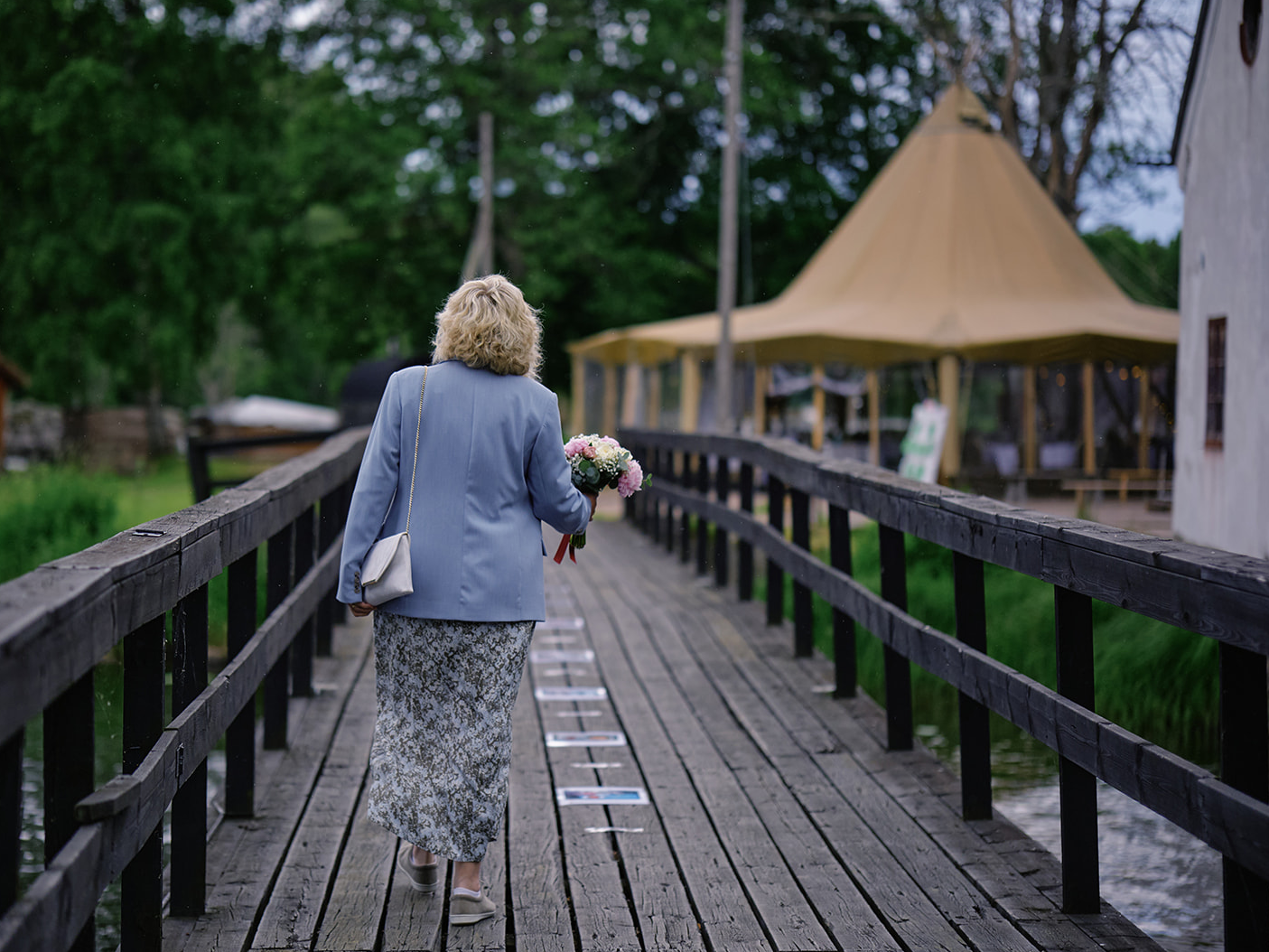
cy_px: 476
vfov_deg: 16.1
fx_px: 3373
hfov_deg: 21.3
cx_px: 550
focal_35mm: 92
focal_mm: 56
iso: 320
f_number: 1.2
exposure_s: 1/4000
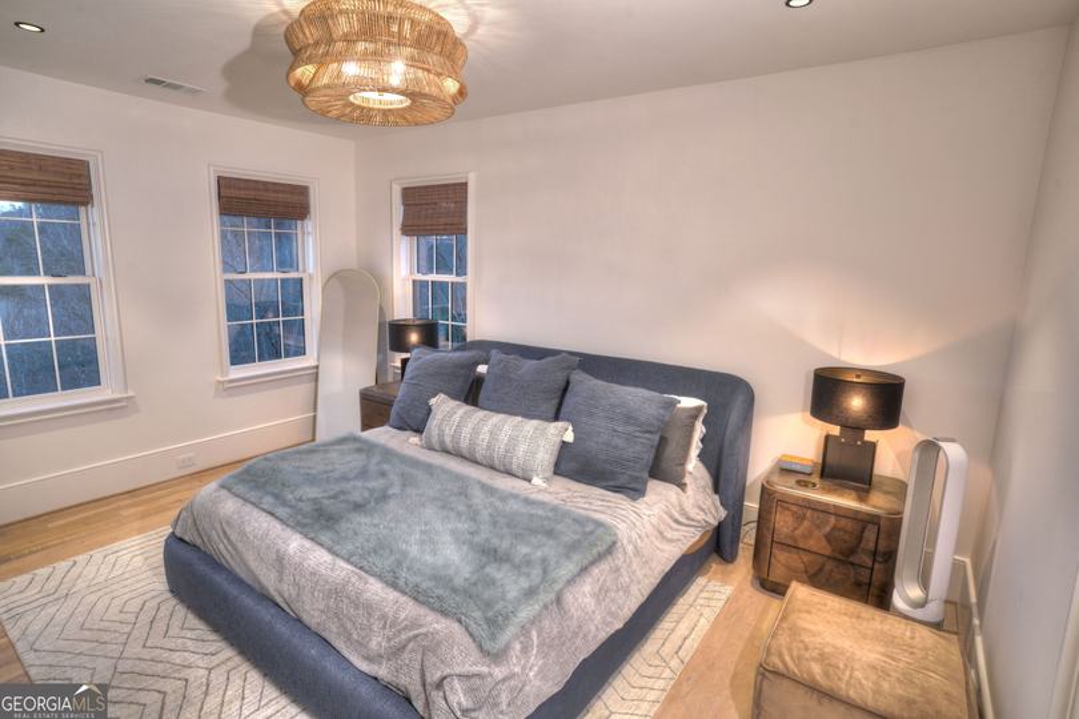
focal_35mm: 18
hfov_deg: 90.0
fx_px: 539
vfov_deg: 67.4
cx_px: 540
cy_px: 360
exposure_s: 1/15
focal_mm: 18
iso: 400
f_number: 8
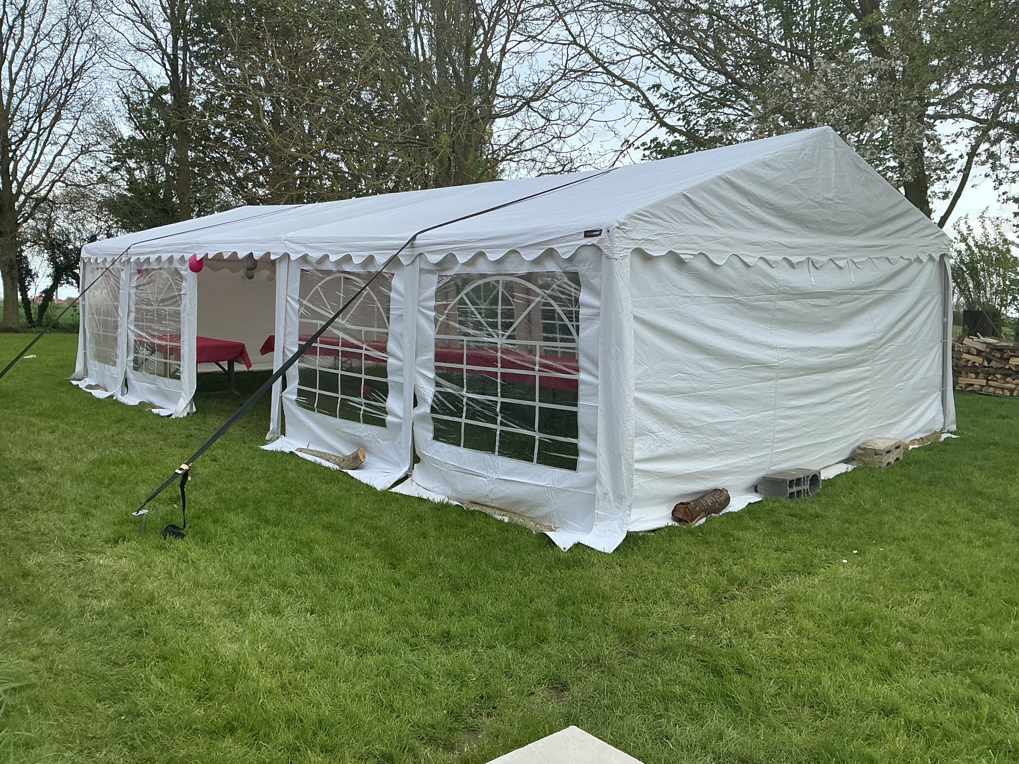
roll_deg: -1.0
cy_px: 382
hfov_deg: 61.7
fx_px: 854
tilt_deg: -4.0
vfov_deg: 48.2
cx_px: 510
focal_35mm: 29
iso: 25
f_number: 1.8
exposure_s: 1/674
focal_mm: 3
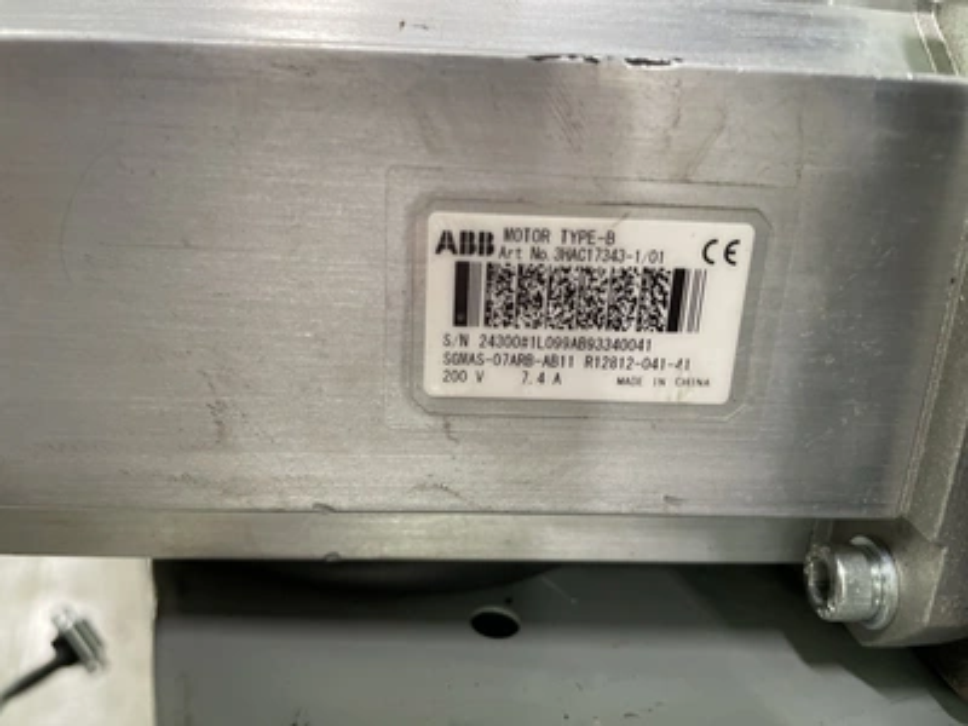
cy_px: 363
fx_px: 727
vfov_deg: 53.1
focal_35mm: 26
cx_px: 484
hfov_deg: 67.3
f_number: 1.6
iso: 320
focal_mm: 4.2
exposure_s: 1/60
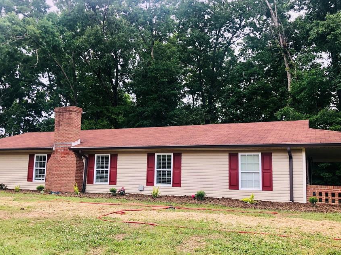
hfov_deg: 53.9
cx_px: 161
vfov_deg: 41.8
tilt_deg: +6.8
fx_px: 335
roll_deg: -0.3
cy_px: 137
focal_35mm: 34
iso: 20
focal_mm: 4
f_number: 1.8
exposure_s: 1/226
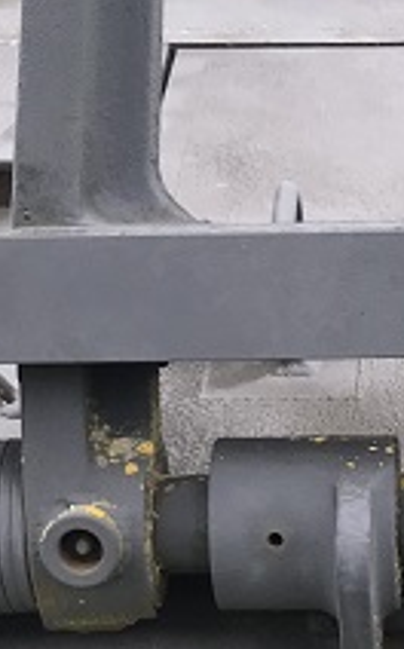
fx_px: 1996
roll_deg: +1.8
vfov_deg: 18.3
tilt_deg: -18.4
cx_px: 424
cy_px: 531
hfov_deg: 11.4
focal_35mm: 113
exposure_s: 1/474
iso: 20
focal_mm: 3.99
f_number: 1.8
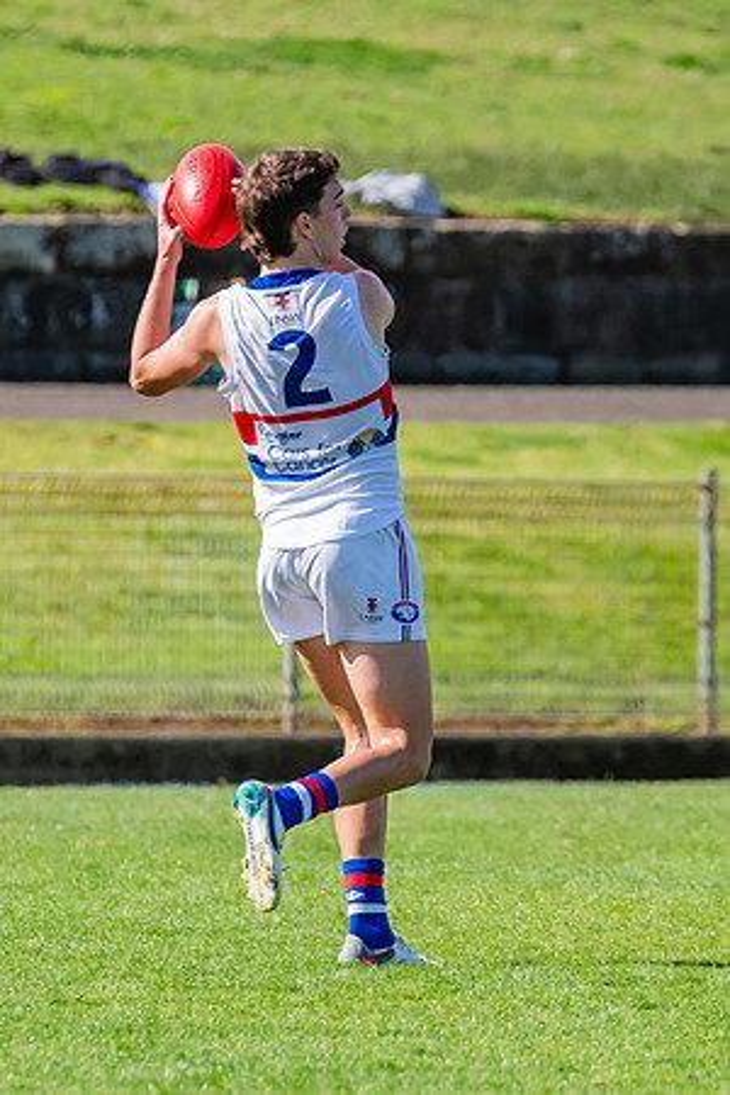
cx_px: 413
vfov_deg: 2.0
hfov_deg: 1.3
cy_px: 488
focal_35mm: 1026
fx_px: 31199
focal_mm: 420
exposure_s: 1/1600
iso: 800
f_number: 8
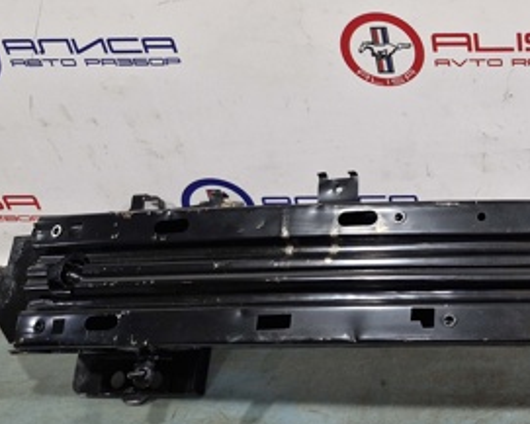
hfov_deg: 31.5
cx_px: 579
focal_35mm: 53
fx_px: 832
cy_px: 139
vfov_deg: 28.4
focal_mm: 5.54
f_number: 1.8
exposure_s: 1/100
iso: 320
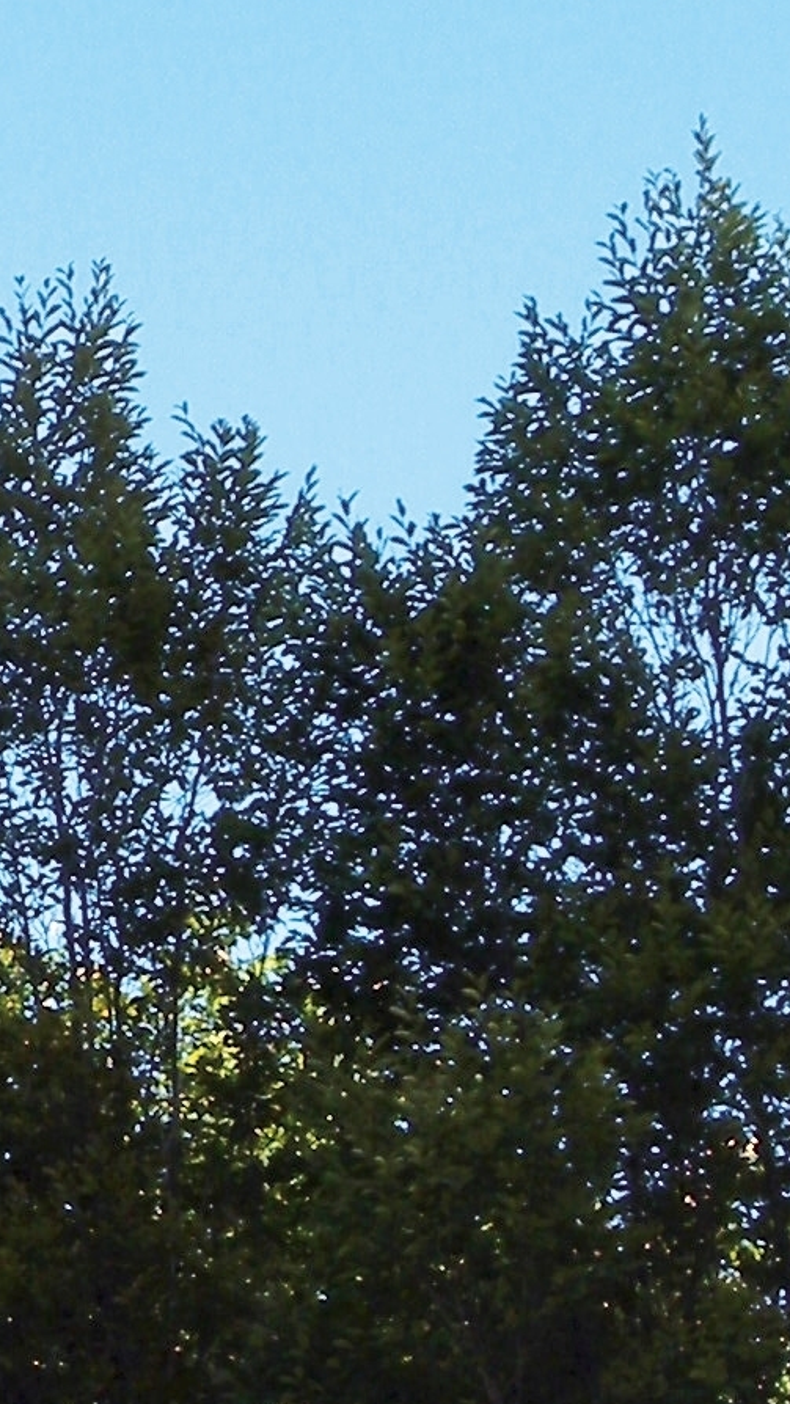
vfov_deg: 12.2
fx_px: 6516
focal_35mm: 175
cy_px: 1151
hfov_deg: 6.5
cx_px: -1231
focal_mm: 7.3
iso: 64
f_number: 5
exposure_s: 1/174
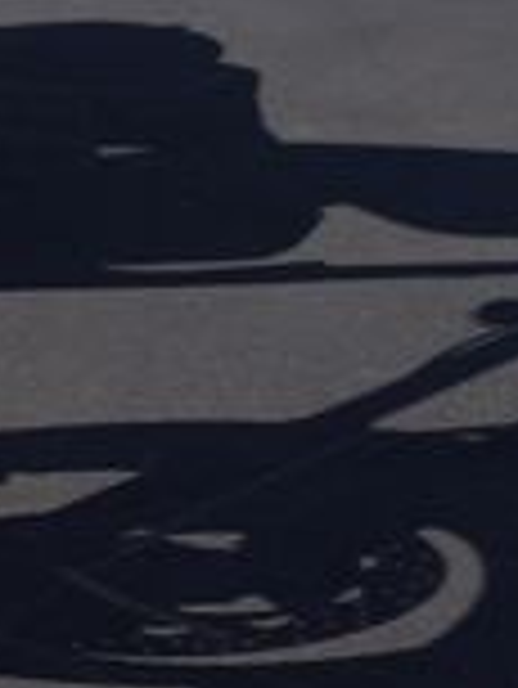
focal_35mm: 157
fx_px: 3128
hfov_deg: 9.0
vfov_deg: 12.2
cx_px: -468
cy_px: -236
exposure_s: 1/400
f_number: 8
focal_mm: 26.25
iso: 100
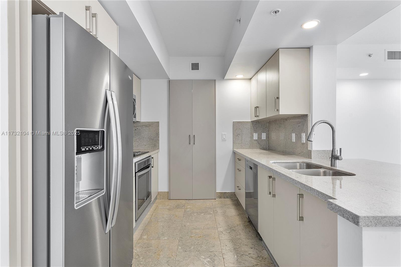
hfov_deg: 93.3
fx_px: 189
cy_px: 134
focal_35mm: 17
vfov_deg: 70.4
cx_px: 200
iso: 640
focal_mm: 17
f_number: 8
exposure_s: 1/15
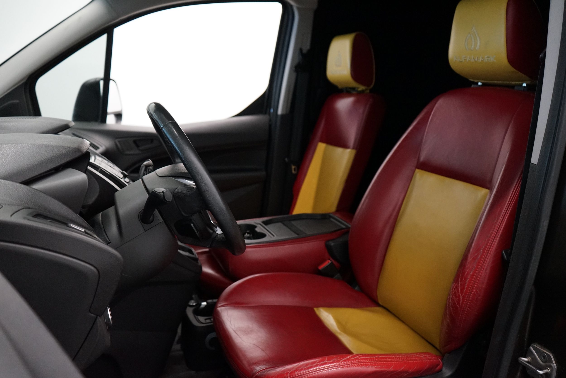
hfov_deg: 60.3
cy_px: 189
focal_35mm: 31
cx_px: 283
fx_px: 487
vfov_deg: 42.3
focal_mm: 31
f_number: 4
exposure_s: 1/160
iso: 4000
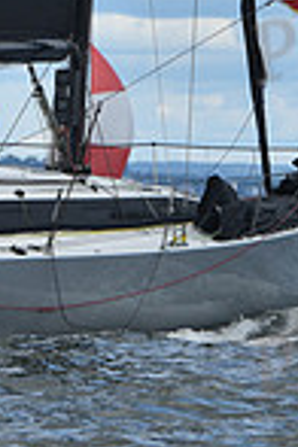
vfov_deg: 2.8
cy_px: 205
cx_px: 97
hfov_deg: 1.9
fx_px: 9088
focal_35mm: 732
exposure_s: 1/800
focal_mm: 185
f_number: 10
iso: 250
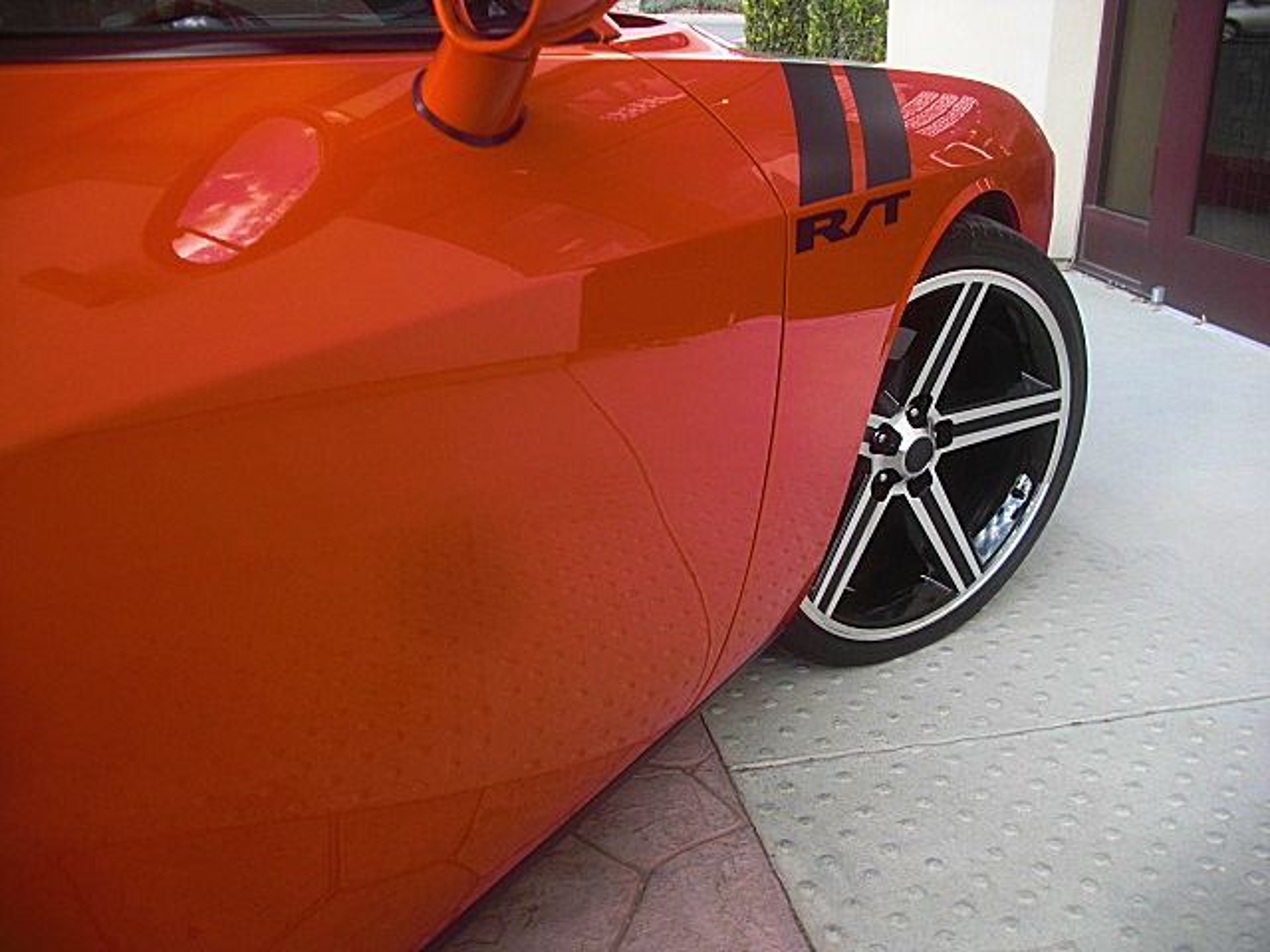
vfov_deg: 39.7
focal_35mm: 36
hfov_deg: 51.4
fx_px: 1321
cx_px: 635
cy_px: 476
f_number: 2.8
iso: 50
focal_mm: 6.3
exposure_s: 1/125
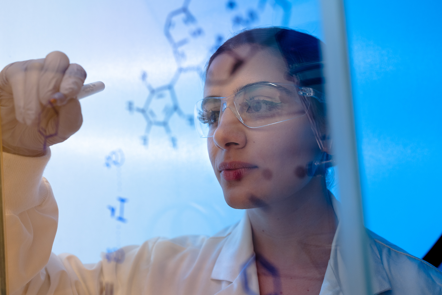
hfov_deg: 54.4
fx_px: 430
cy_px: 148
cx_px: 221
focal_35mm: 35
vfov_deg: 37.9
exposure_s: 1/125
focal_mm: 35
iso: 640
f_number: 4
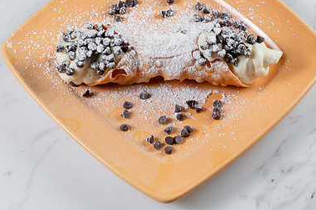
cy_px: 79
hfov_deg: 22.6
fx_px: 790
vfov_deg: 15.2
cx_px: 166
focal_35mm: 90
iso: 200
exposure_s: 1/200
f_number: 10
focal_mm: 50
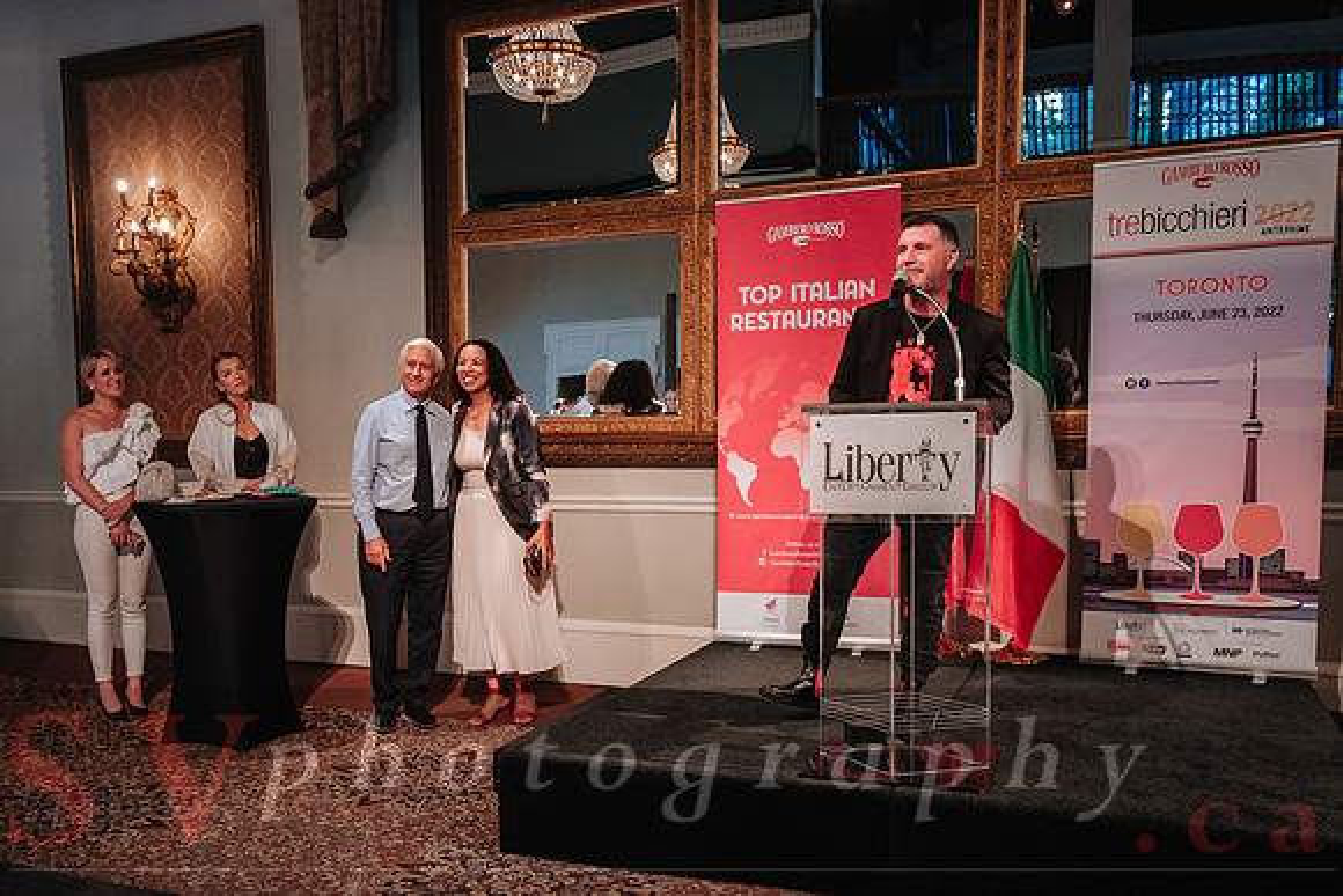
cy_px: 572
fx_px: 1191
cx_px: 570
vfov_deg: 40.9
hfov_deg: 58.5
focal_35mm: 32
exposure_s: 1/60
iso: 800
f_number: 5
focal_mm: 16.6
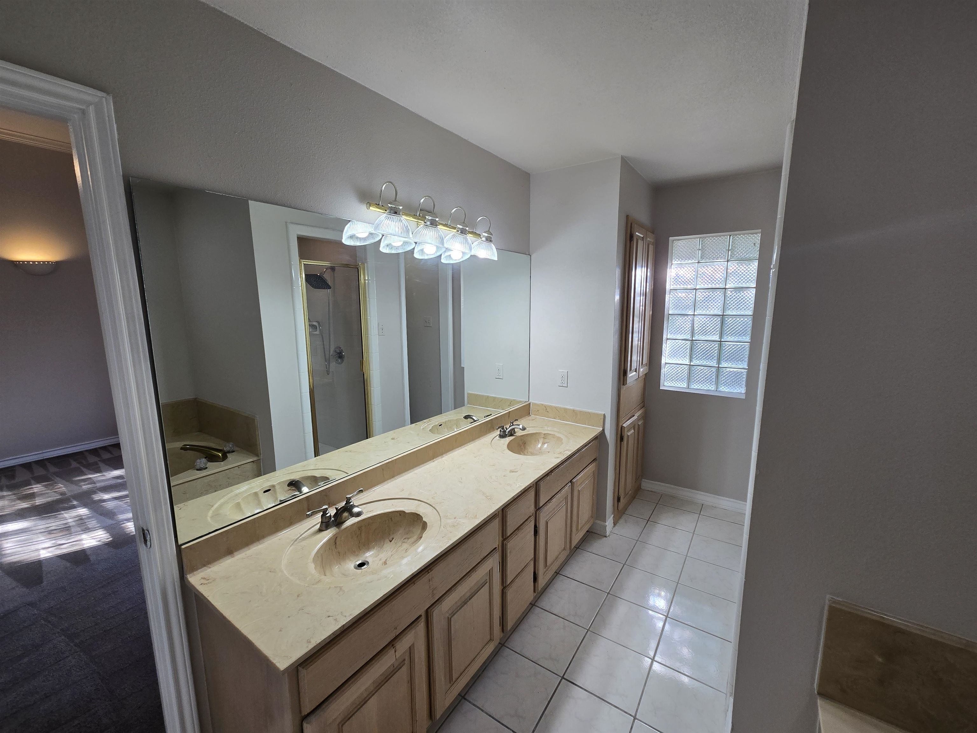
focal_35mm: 13
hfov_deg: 106.2
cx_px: 488
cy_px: 366
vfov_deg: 89.9
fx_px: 367
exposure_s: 1/60
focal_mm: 2.2
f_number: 2.2
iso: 50
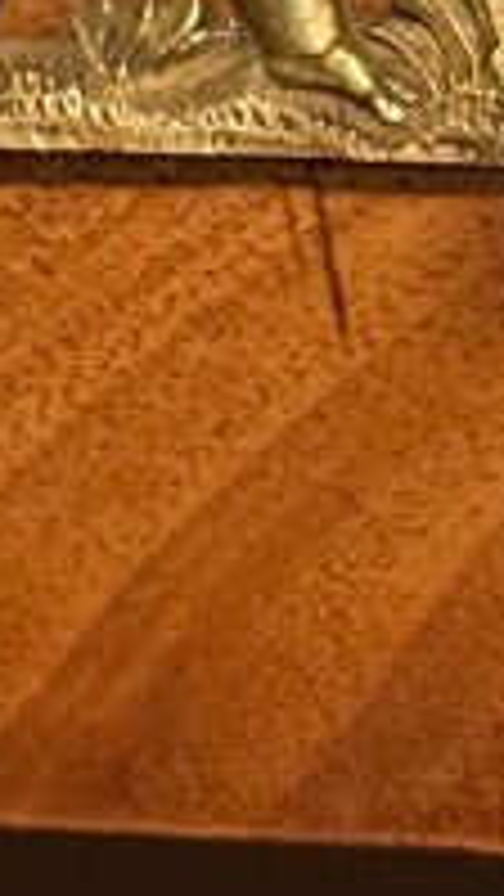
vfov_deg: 6.8
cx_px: 832
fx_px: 7481
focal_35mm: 315
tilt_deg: -3.1
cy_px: -234
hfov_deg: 3.8
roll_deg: +0.3
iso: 800
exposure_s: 1/23
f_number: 1.78
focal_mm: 6.76
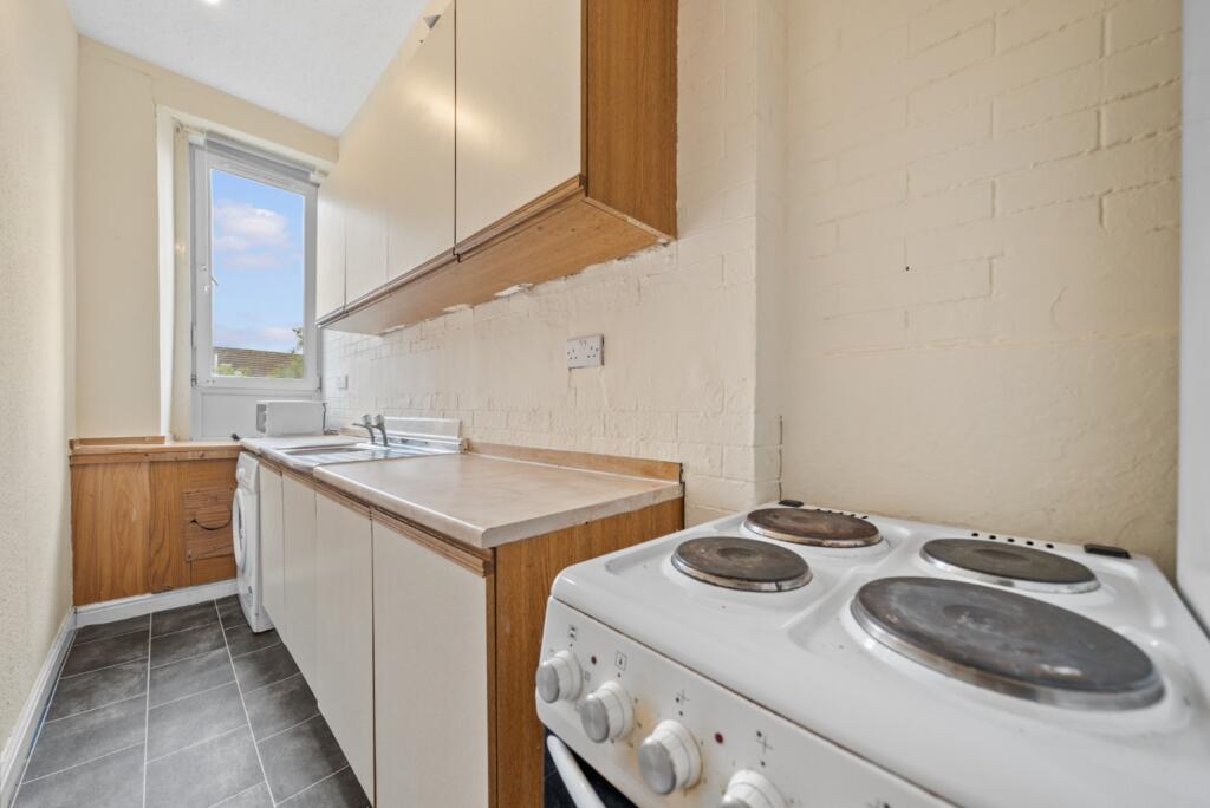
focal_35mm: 12
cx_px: 605
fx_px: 404
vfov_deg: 90.1
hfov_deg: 112.6
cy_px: 404
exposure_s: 1/20
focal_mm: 12
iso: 800
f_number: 4.5
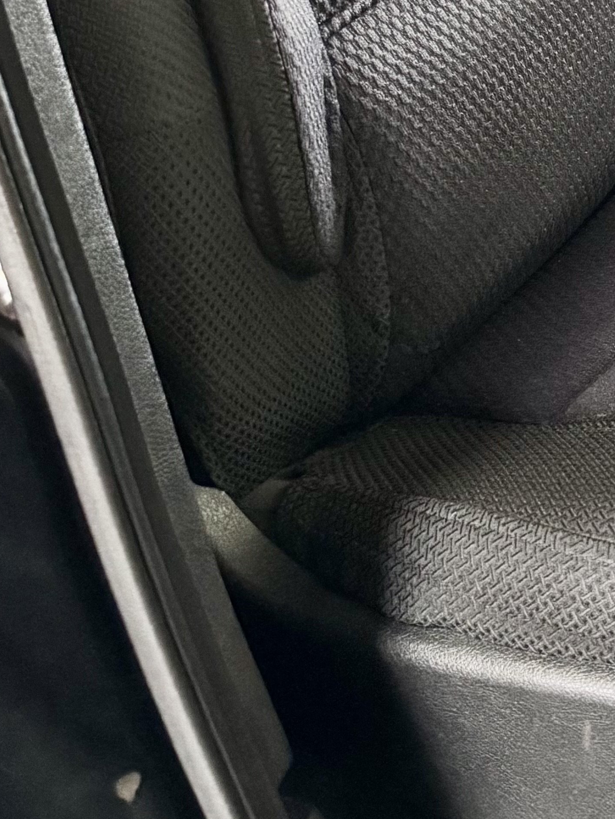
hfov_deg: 18.4
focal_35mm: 72
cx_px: 897
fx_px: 1706
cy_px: -137
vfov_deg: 24.7
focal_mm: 6.76
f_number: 1.78
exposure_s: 1/60
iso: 800
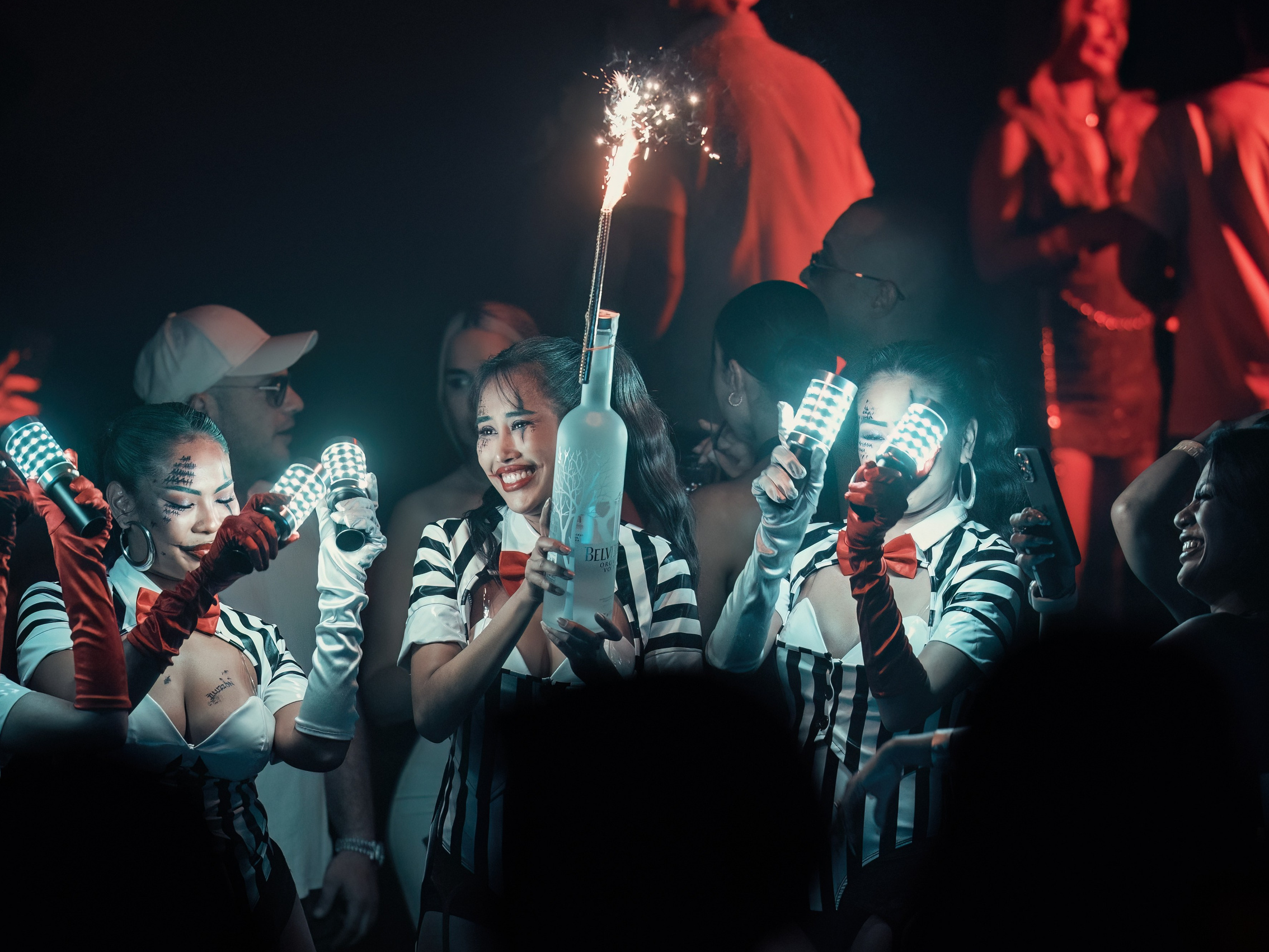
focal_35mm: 273
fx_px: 10008
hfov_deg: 7.3
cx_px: 574
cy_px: 473
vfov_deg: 5.4
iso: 1600
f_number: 1.8
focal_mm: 135
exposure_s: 1/200
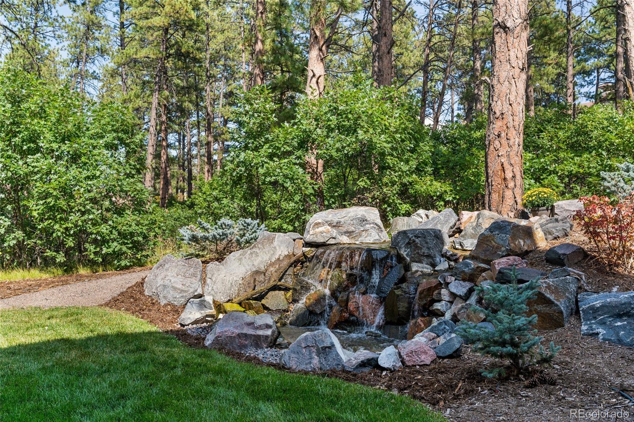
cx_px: 317
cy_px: 211
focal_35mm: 35
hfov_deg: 54.4
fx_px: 616
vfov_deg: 37.8
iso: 160
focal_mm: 35
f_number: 8
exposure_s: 1/100
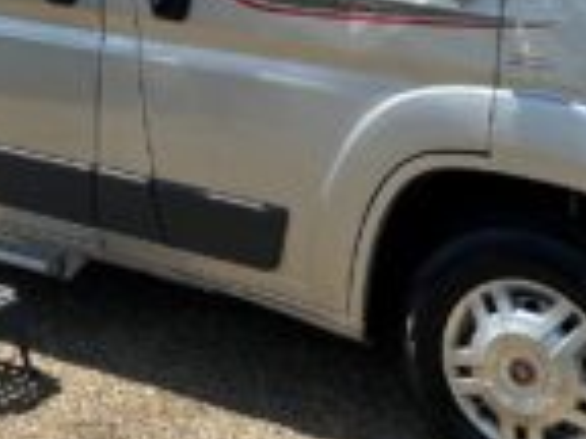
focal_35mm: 83
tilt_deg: -3.9
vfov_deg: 16.9
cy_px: -106
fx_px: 1405
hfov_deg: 23.5
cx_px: 208
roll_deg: +0.3
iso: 80
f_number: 1.78
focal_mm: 6.86
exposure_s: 1/3472
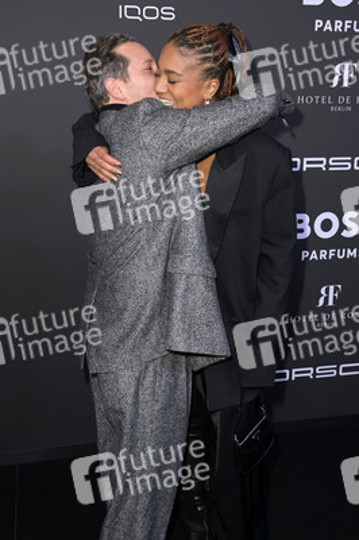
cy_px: 270
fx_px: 569
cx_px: 180
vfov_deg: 50.7
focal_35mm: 38
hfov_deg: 35.0
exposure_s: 1/250
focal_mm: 38
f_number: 5.6
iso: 1000
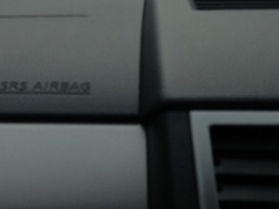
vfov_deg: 13.3
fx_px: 838
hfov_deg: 18.9
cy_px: -120
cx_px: 155
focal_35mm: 104
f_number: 2.4
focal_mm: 4.13
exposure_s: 1/1261
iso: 50
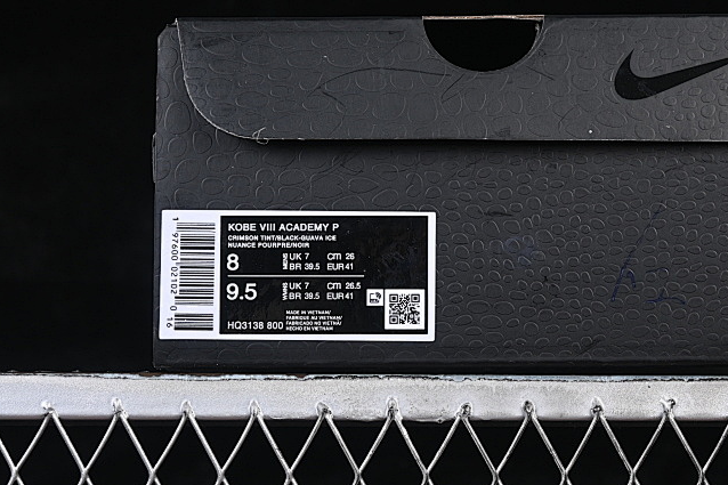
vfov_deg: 10.8
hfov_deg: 16.1
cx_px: 485
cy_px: 119
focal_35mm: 127
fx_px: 2567
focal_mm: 50
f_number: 6.3
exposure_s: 1/60
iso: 160
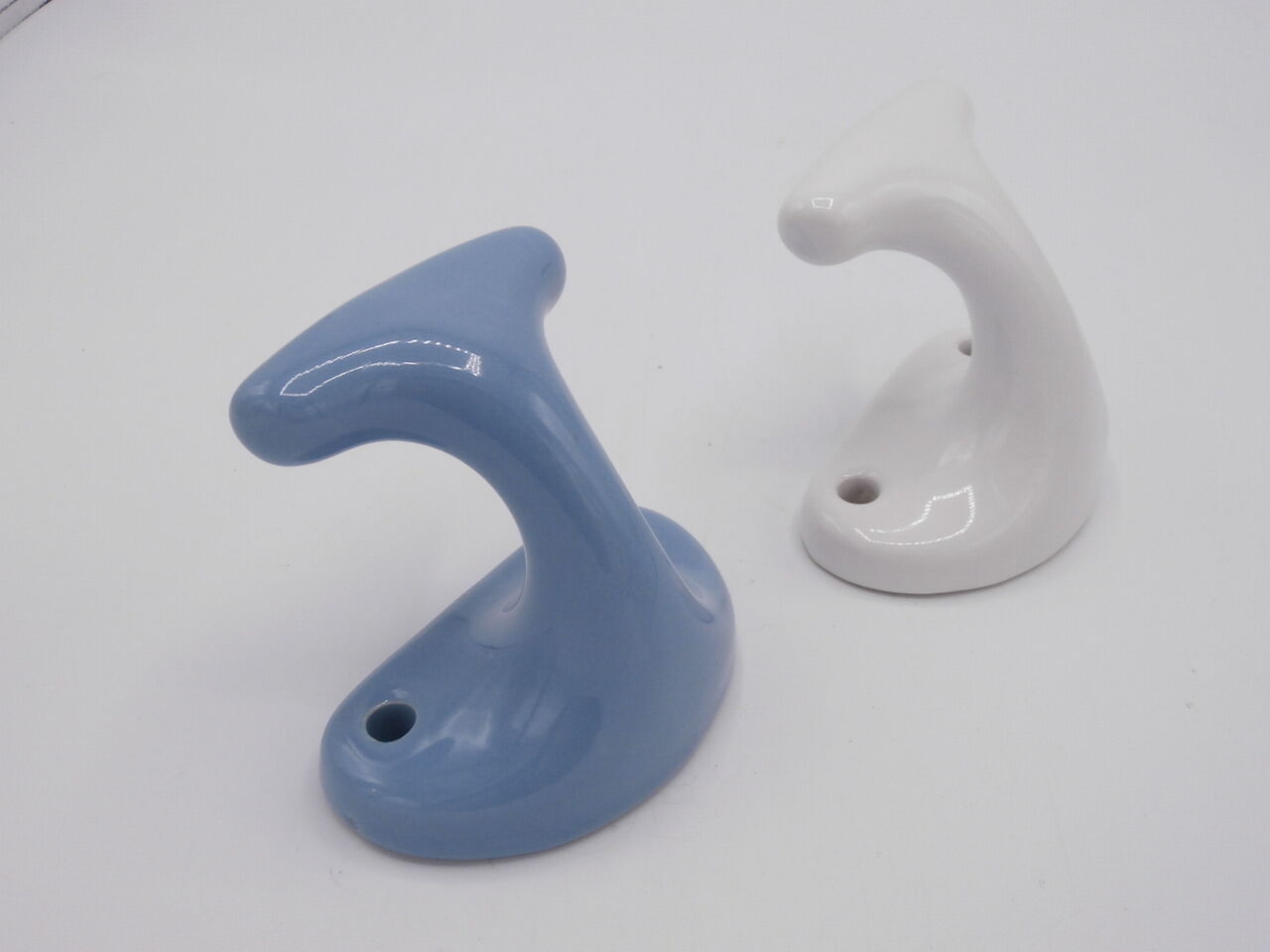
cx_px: 635
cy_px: 476
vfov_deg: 37.7
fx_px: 1394
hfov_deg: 49.0
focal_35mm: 38
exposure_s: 1/800
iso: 200
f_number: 3.9
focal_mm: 6.67
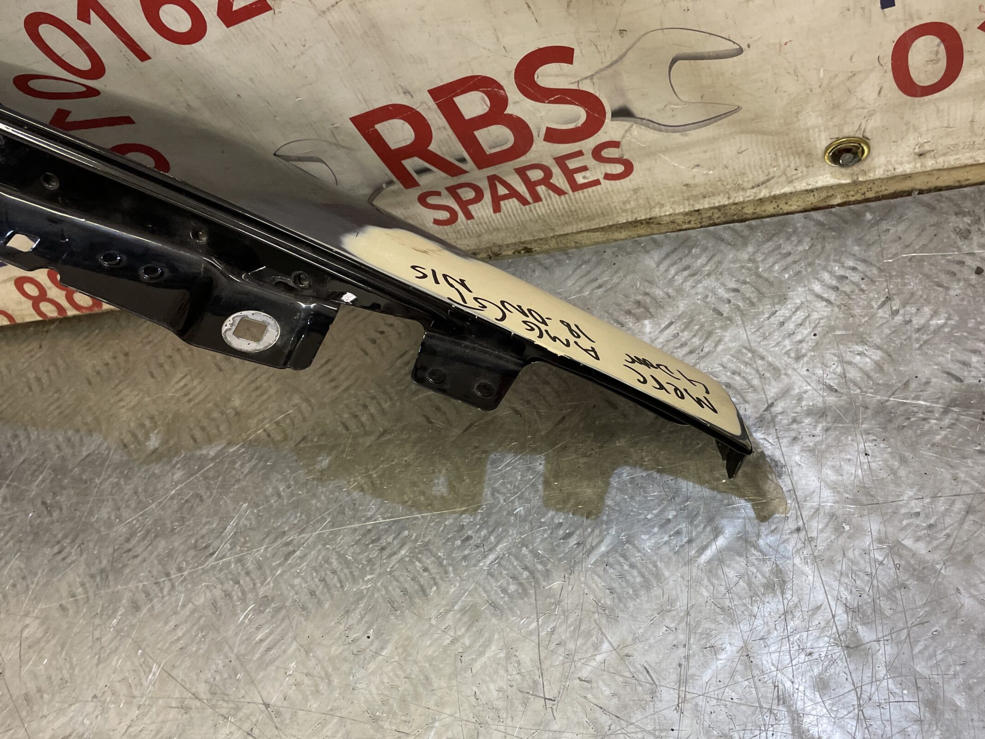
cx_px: 548
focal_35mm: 31
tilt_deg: -49.9
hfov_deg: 58.2
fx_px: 882
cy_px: 381
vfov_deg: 45.4
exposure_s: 1/100
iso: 125
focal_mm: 4.2
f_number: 1.6
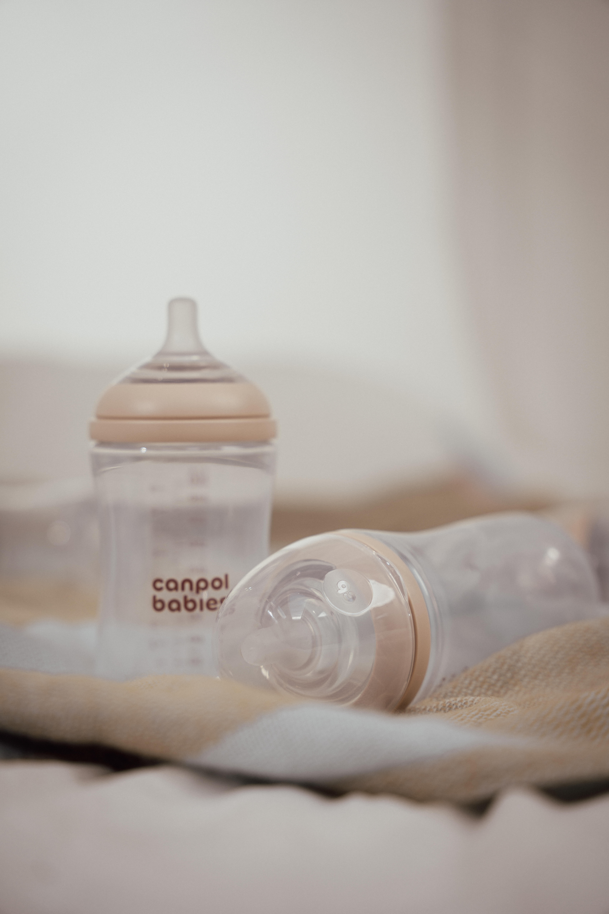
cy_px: 457
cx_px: 304
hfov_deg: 21.6
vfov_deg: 31.9
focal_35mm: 63
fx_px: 1596
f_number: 2.8
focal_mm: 62.9
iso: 100
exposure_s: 1/250
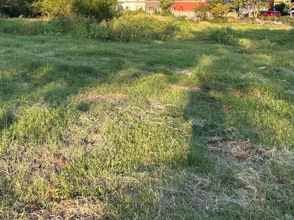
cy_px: 34
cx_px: 67
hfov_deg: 39.9
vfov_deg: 30.5
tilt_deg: -3.0
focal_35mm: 46
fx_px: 391
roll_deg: +1.2
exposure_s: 1/1597
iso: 50
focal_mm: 5.7
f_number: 1.5
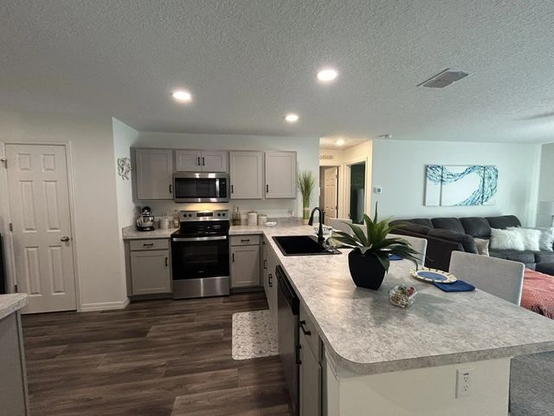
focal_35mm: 14
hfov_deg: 102.1
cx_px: 277
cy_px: 208
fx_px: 224
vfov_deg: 85.7
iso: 250
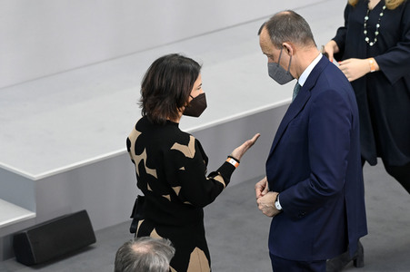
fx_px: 2276
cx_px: 205
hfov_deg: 10.3
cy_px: 136
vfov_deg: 6.9
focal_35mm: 200
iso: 8000
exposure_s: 1/400
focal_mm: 200
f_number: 5.6
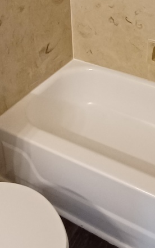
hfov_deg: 27.5
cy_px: -3
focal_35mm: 45
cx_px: 142
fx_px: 304
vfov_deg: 38.9
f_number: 2.2
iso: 250
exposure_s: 1/24
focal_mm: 1.42
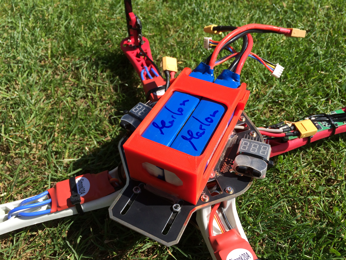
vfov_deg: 48.2
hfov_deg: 61.7
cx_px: 173
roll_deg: -0.5
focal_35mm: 29
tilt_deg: -44.6
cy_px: 130
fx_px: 290
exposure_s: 1/1866
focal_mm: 4.15
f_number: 2.2
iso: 32
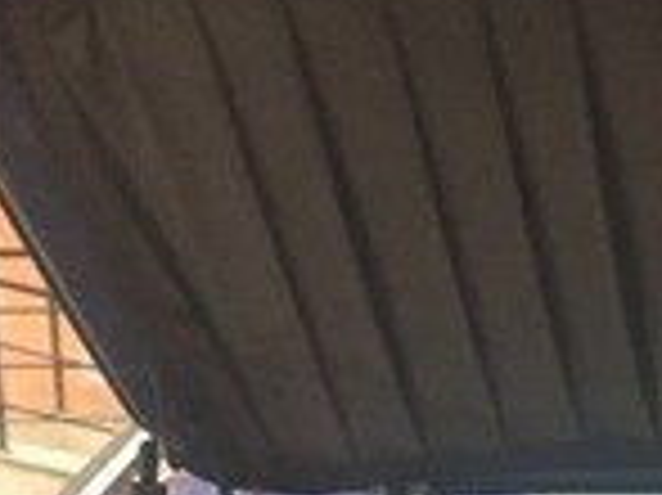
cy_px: 974
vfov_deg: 10.5
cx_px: 959
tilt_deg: -11.0
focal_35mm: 130
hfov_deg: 14.3
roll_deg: -0.1
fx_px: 2484
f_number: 2.2
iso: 250
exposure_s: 1/33
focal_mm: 4.15
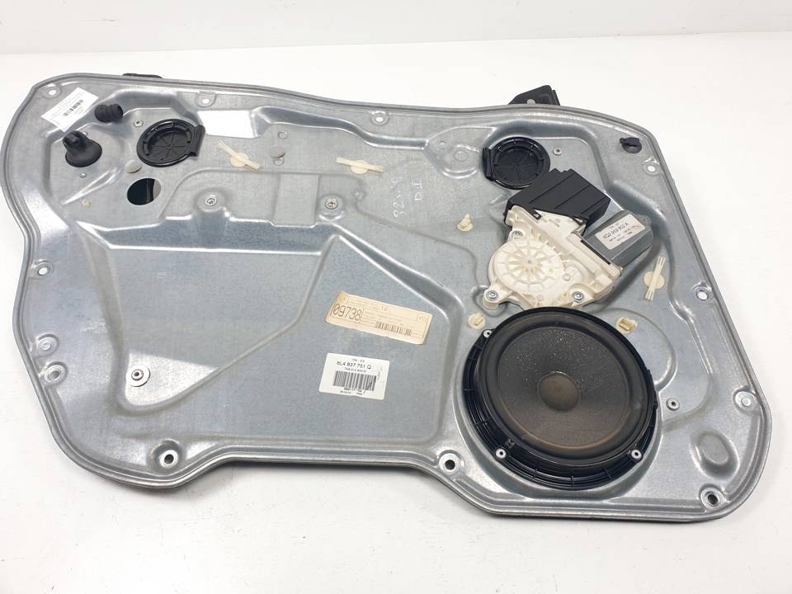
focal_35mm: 26
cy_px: 297
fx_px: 595
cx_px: 396
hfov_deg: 67.3
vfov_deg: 53.1
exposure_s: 1/220
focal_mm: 4.3
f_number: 2.4
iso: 50
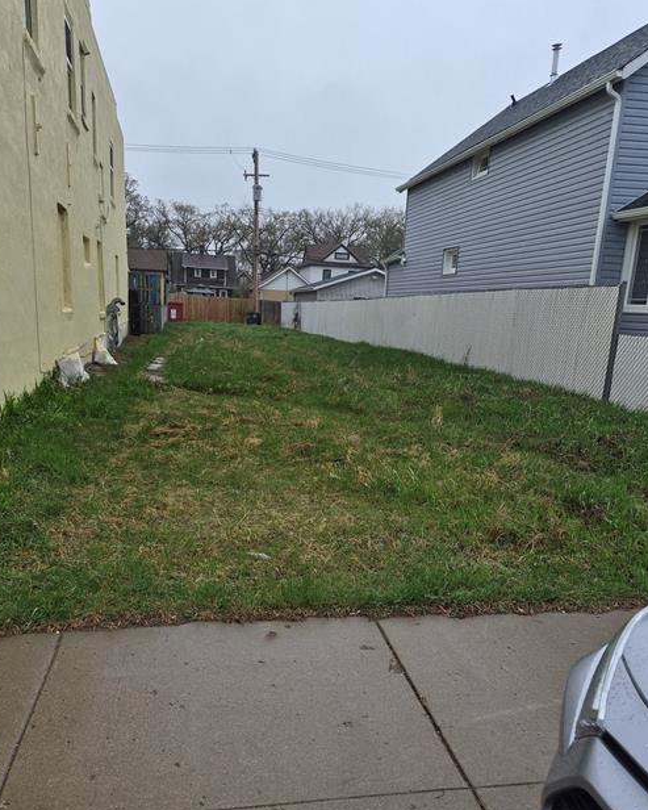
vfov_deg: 61.7
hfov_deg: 51.5
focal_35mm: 28
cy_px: 480
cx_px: 317
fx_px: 671
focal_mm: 5.4
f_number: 1.8
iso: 80
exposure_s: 1/2432
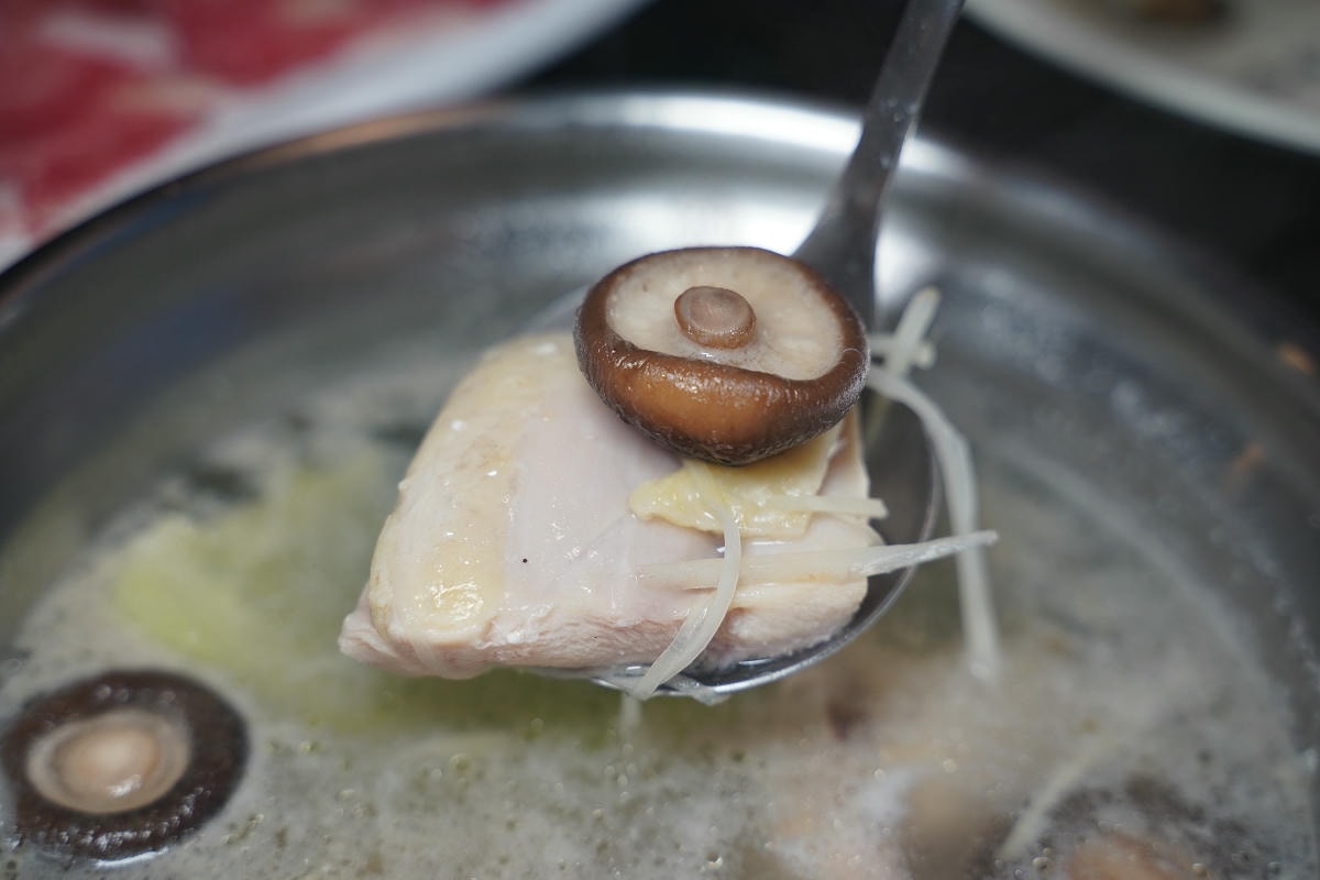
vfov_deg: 18.2
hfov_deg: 27.0
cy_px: 440
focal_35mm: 75
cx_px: 660
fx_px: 2750
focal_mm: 75
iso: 200
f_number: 4
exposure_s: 1/80
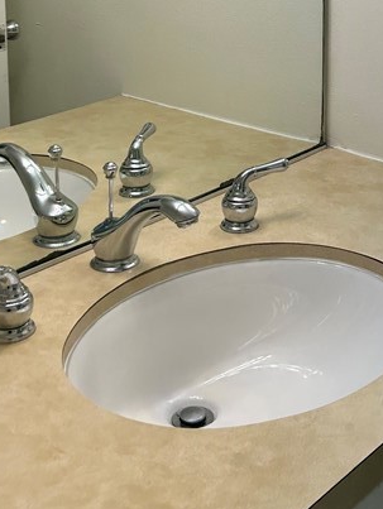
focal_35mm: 66
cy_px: 11
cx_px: 327
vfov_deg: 27.8
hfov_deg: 21.9
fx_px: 972
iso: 50
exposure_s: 1/166
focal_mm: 5.7
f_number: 1.5
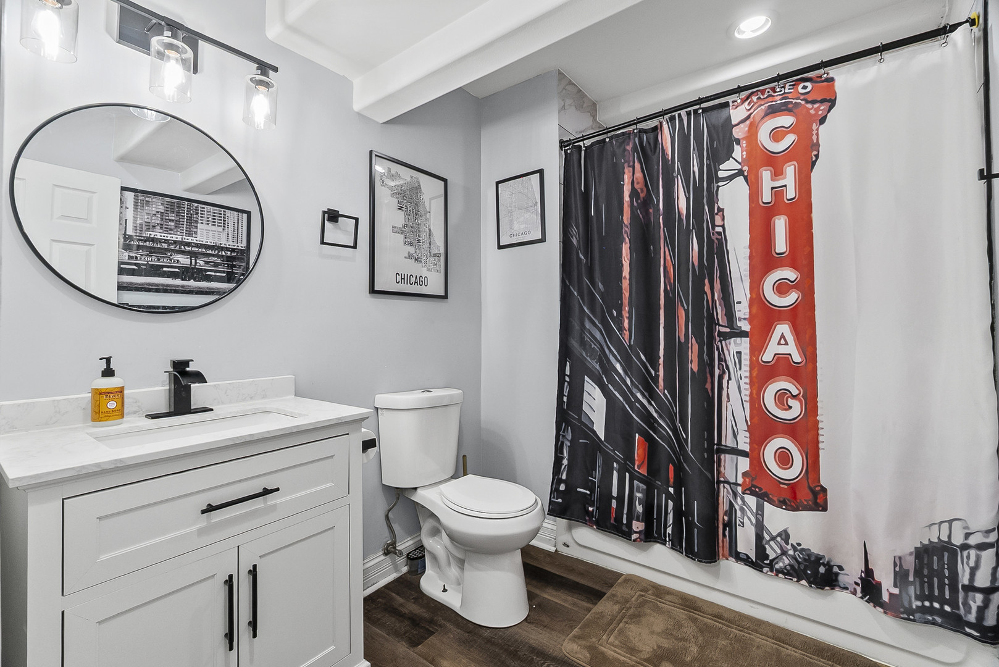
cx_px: 500
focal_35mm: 15
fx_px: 416
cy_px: 334
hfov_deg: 100.4
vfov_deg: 77.4
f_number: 9
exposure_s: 1/4
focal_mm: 10
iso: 500
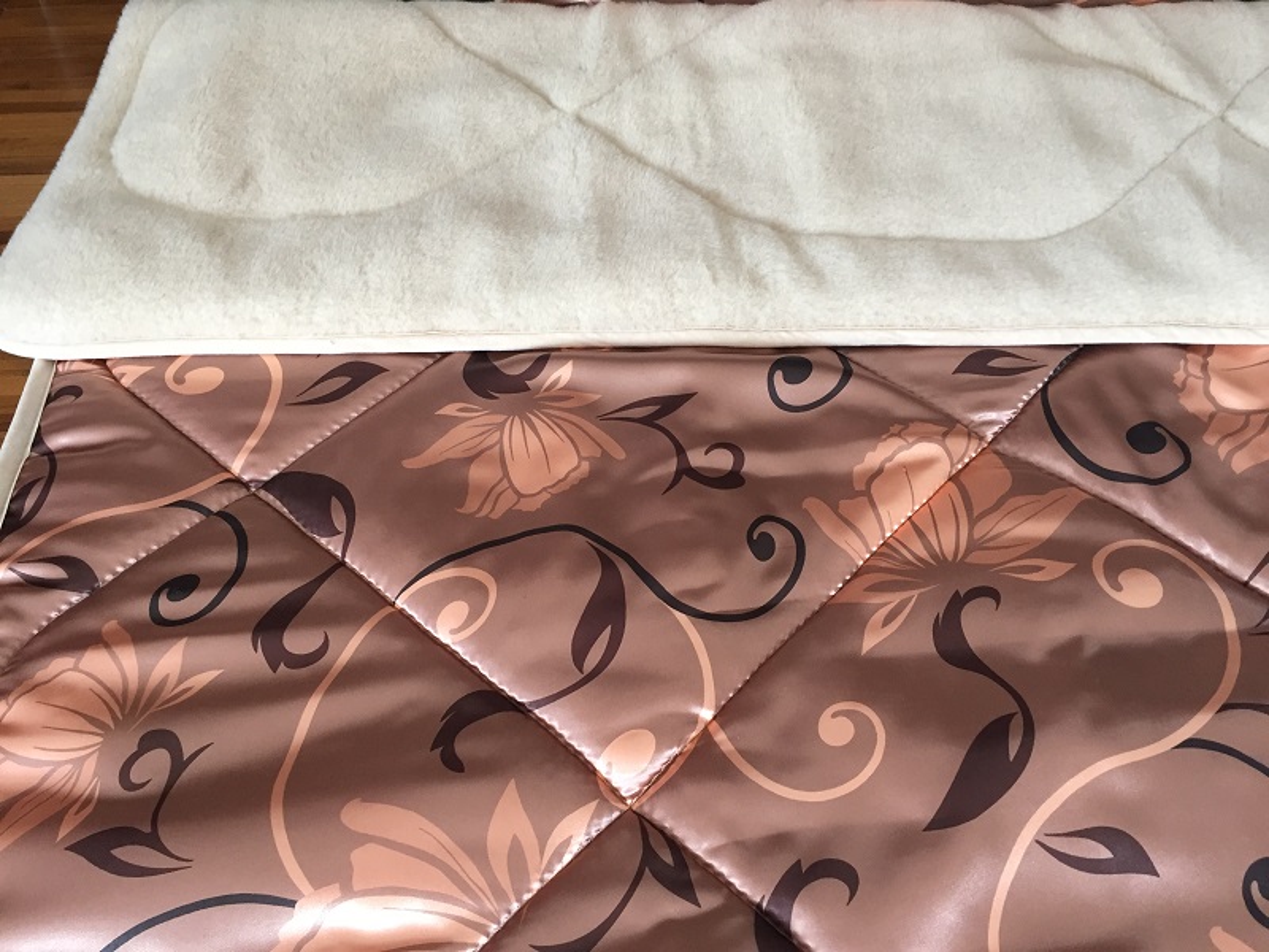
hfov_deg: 61.7
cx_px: 634
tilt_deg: -53.1
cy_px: 476
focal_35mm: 29
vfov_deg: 48.2
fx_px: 1063
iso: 125
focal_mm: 4.15
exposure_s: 1/33
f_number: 2.2
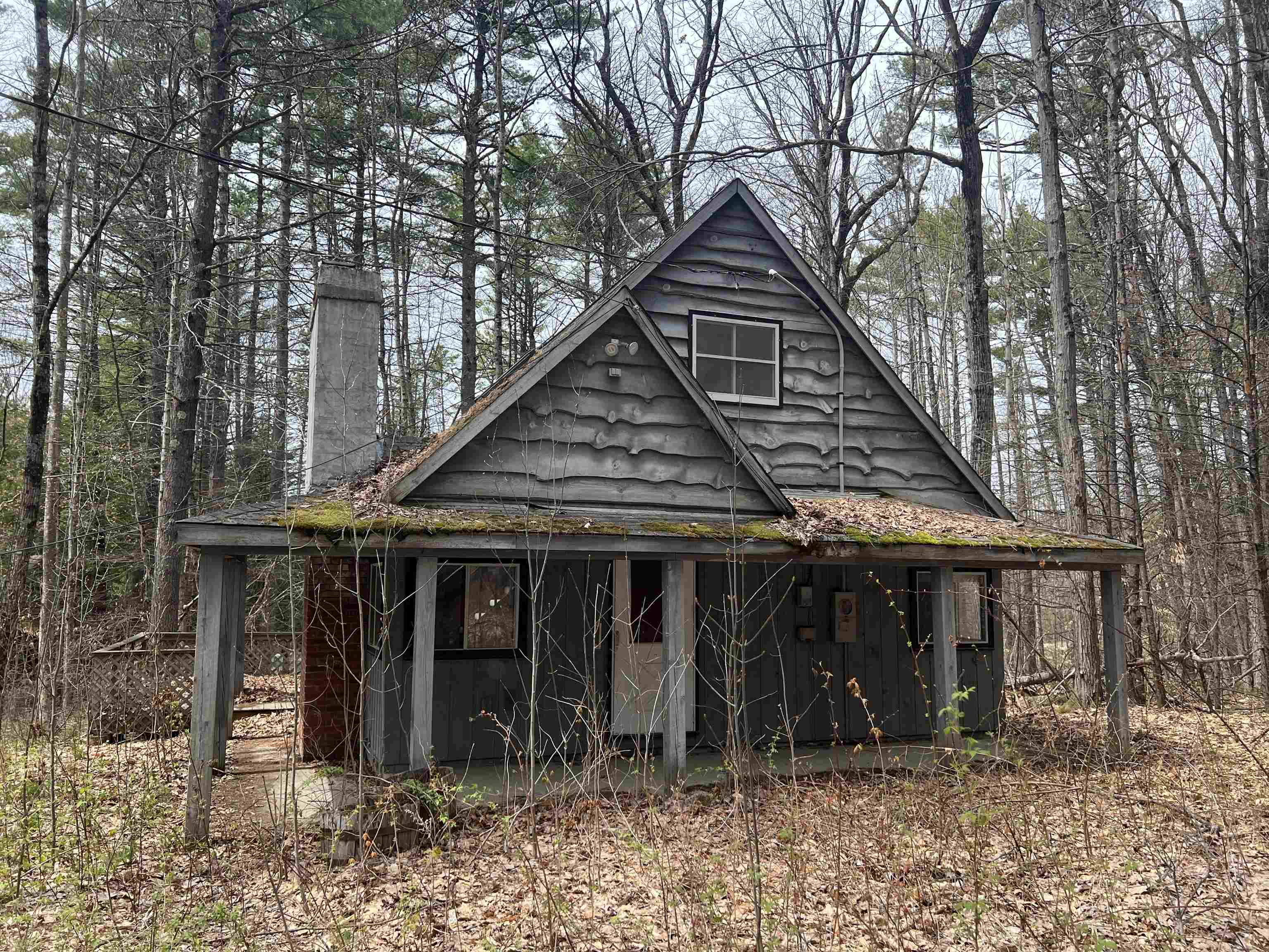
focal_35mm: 26
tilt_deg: +3.7
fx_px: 953
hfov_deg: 67.3
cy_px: 476
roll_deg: -0.6
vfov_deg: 53.1
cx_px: 634
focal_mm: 5.7
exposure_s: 1/1038
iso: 50
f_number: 1.5
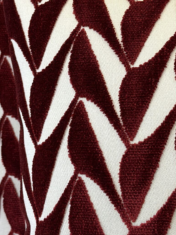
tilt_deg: -12.6
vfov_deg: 16.5
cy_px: 58
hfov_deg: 12.4
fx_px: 807
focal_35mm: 119
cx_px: 110
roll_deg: +2.9
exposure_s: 1/240
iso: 80
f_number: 1.78
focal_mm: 6.86
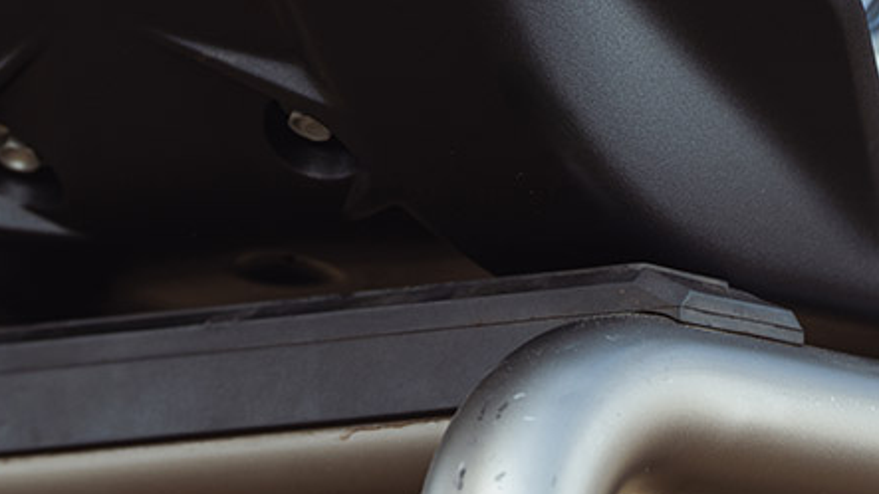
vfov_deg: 2.1
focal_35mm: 567
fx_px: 13213
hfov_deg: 3.8
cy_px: -208
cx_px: 117
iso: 100
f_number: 5.6
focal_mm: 200
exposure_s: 1/200
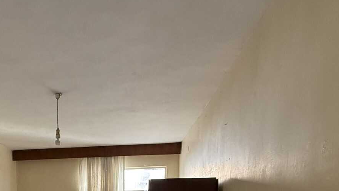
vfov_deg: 27.7
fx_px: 315
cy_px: 252
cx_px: 65
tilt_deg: -6.0
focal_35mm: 35
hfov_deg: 52.7
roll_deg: +0.0
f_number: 2.2
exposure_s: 1/99
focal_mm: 2.22
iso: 250
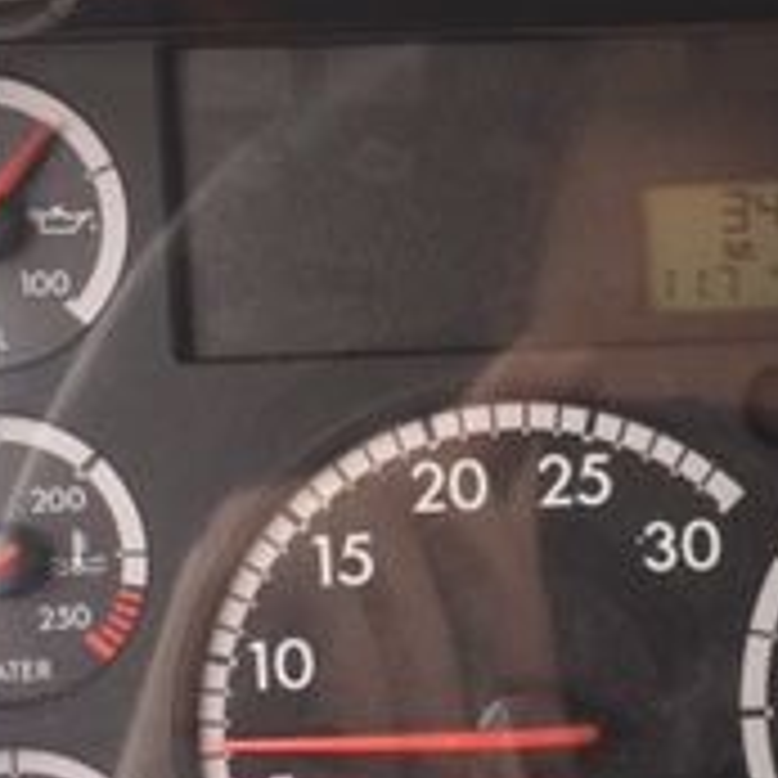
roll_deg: -1.2
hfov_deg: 18.0
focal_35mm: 95
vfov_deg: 18.2
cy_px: 522
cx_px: 729
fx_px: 2416
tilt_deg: -33.2
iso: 40
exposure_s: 1/120
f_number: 2.2
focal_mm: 4.15
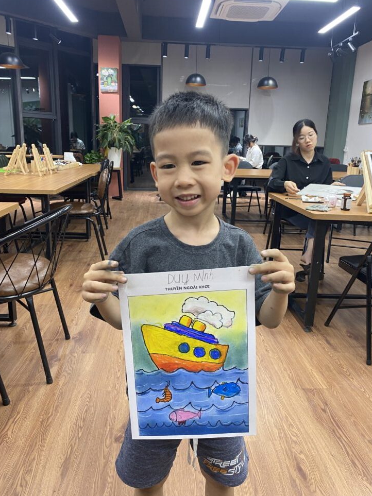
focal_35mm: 27
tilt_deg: -13.7
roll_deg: -2.1
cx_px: 188
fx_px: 387
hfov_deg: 51.3
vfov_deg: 65.3
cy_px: 242
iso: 80
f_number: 1.8
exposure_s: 1/50
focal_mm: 4.25
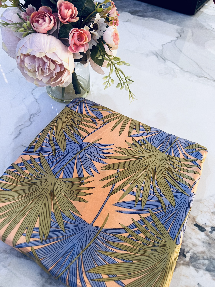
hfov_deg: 53.1
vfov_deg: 67.3
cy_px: 144
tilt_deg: -52.1
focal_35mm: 26
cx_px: 108
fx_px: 215
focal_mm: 5.7
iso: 125
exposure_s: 1/81
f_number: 1.5
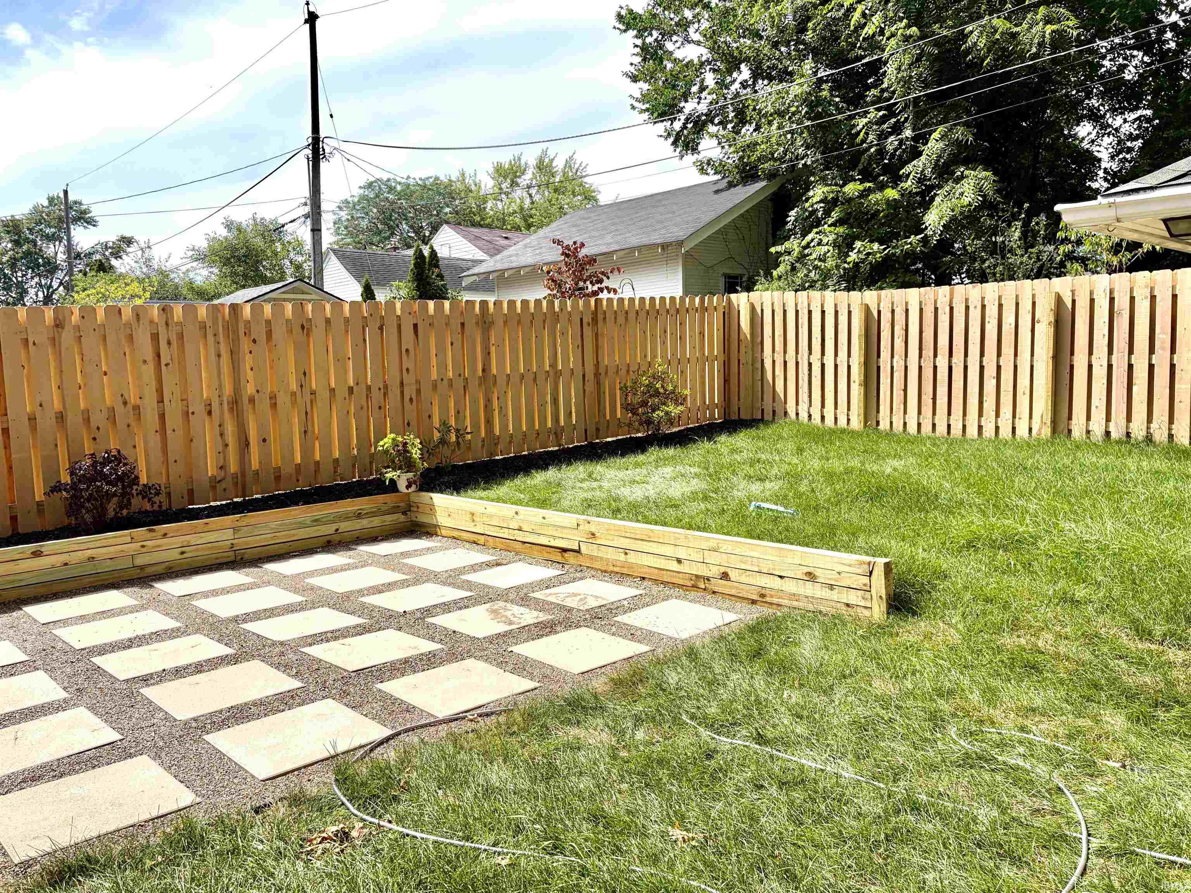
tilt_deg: -4.5
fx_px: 895
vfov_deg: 53.1
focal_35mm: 26
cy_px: 446
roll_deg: +2.7
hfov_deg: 67.3
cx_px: 596
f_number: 1.6
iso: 50
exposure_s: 1/2747
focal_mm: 5.96
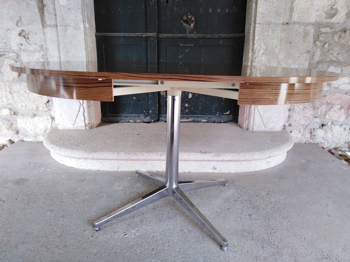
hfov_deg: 69.4
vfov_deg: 54.9
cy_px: 131
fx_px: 253
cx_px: 175
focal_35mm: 25
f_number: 2.2
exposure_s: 1/33.3
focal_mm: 3.46
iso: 122
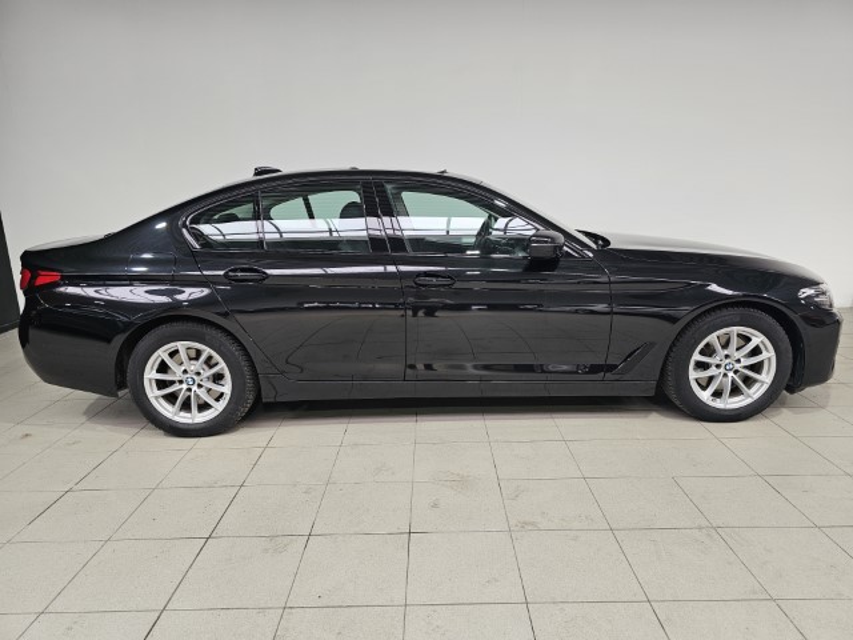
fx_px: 567
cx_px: 426
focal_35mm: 23
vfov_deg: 58.9
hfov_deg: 73.9
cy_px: 320
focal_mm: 6.3
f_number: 1.7
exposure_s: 1/100
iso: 50
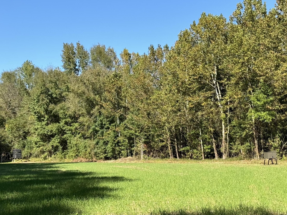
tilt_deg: +1.2
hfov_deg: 29.8
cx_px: 143
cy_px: 136
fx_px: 539
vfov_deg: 22.5
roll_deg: +0.9
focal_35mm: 65
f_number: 1.78
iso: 64
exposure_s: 1/2045
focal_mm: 6.76
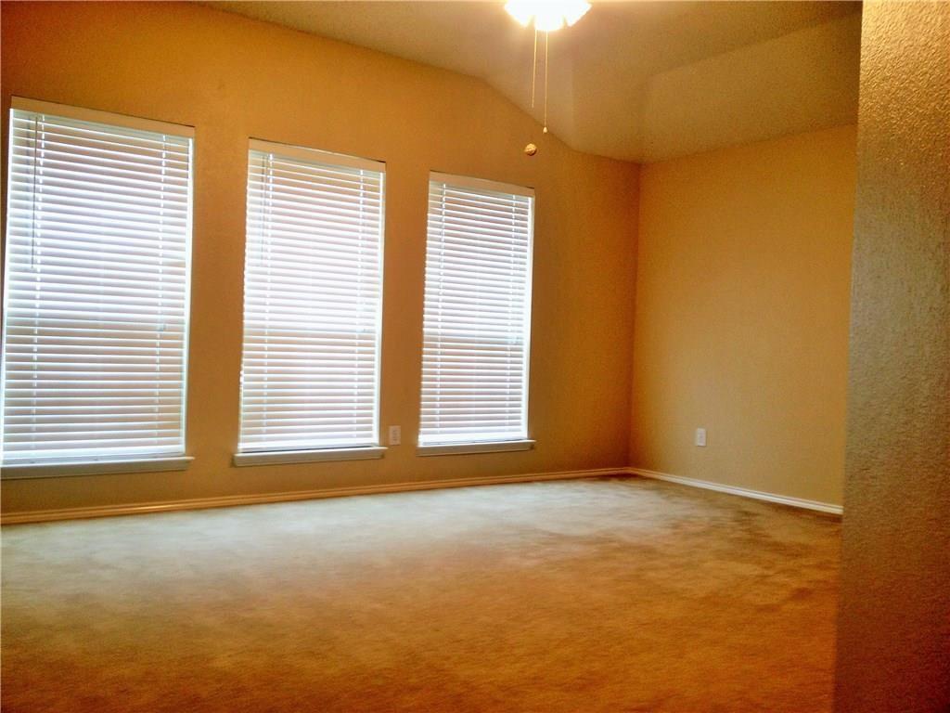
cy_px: 356
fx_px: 961
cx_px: 475
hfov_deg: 52.6
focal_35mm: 35
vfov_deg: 40.7
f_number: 2.4
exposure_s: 1/20
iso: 64
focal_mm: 4.28
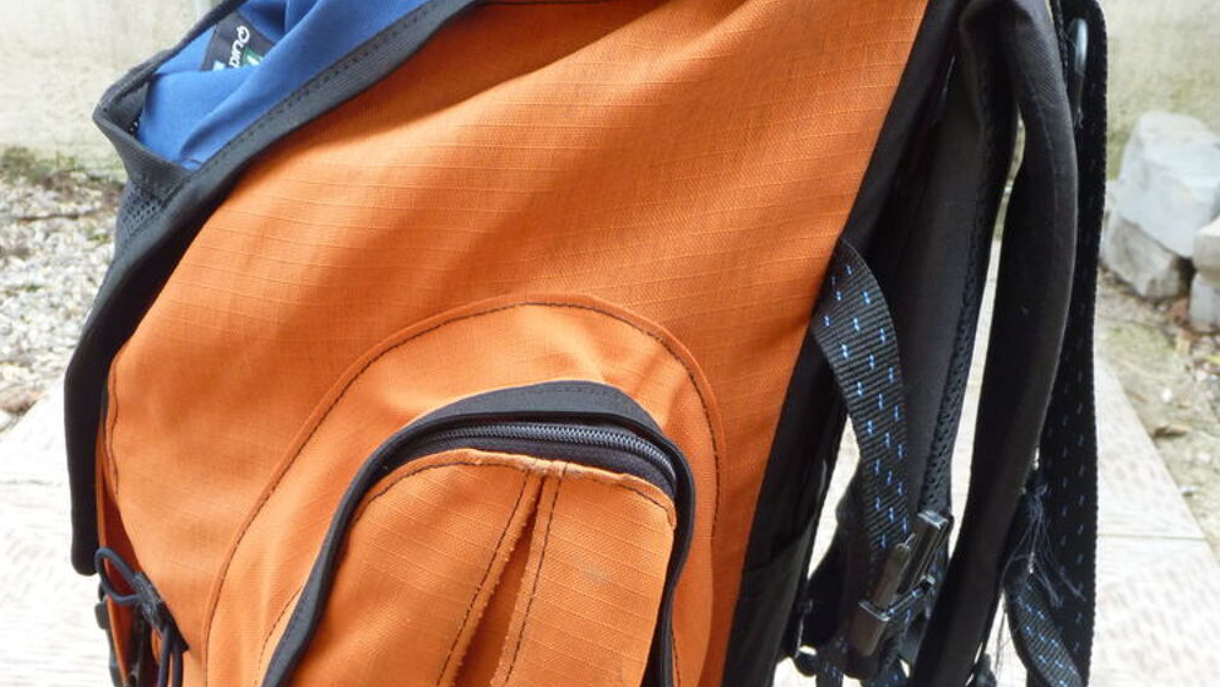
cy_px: 712
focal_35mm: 54
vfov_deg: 21.3
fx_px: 1747
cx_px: 608
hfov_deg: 38.5
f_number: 3
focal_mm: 6.6
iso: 200
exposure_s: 1/30
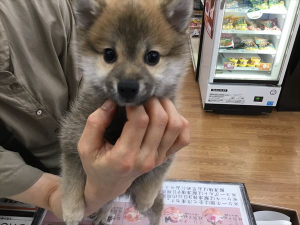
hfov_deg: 58.4
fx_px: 269
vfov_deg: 45.4
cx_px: 150
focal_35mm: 31
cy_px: 112
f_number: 2.4
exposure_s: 1/30
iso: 64
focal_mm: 3.3
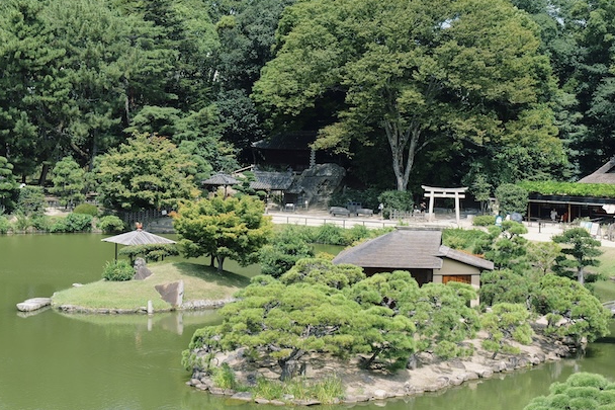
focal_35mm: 77
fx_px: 1315
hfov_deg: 25.9
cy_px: 212
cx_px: 142
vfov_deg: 17.7
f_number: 7.1
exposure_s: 1/160
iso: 100
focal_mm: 39
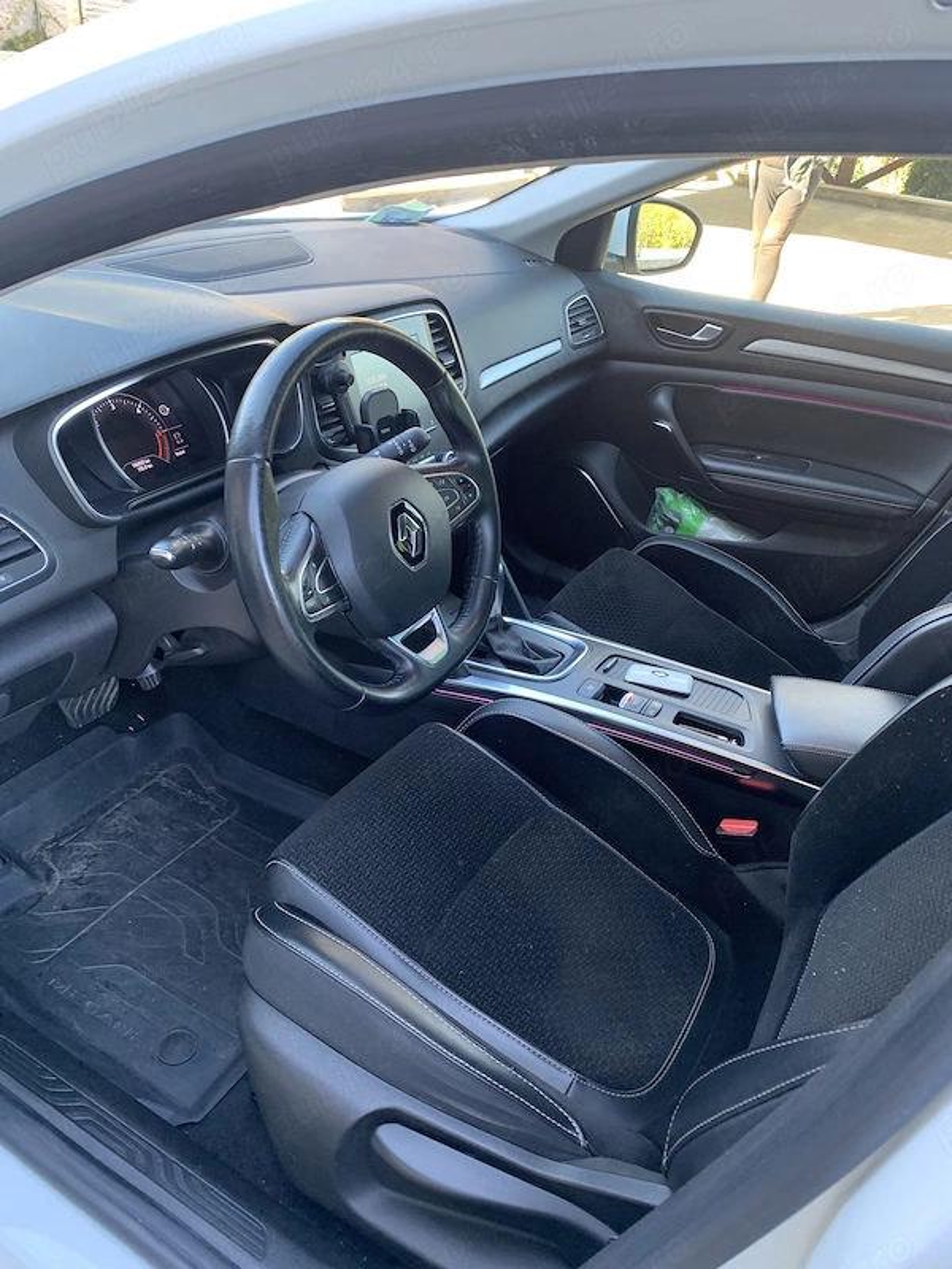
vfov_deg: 67.3
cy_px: 634
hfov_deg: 53.1
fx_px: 953
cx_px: 476
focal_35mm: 26
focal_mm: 4.25
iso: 100
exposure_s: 1/62
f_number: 1.8
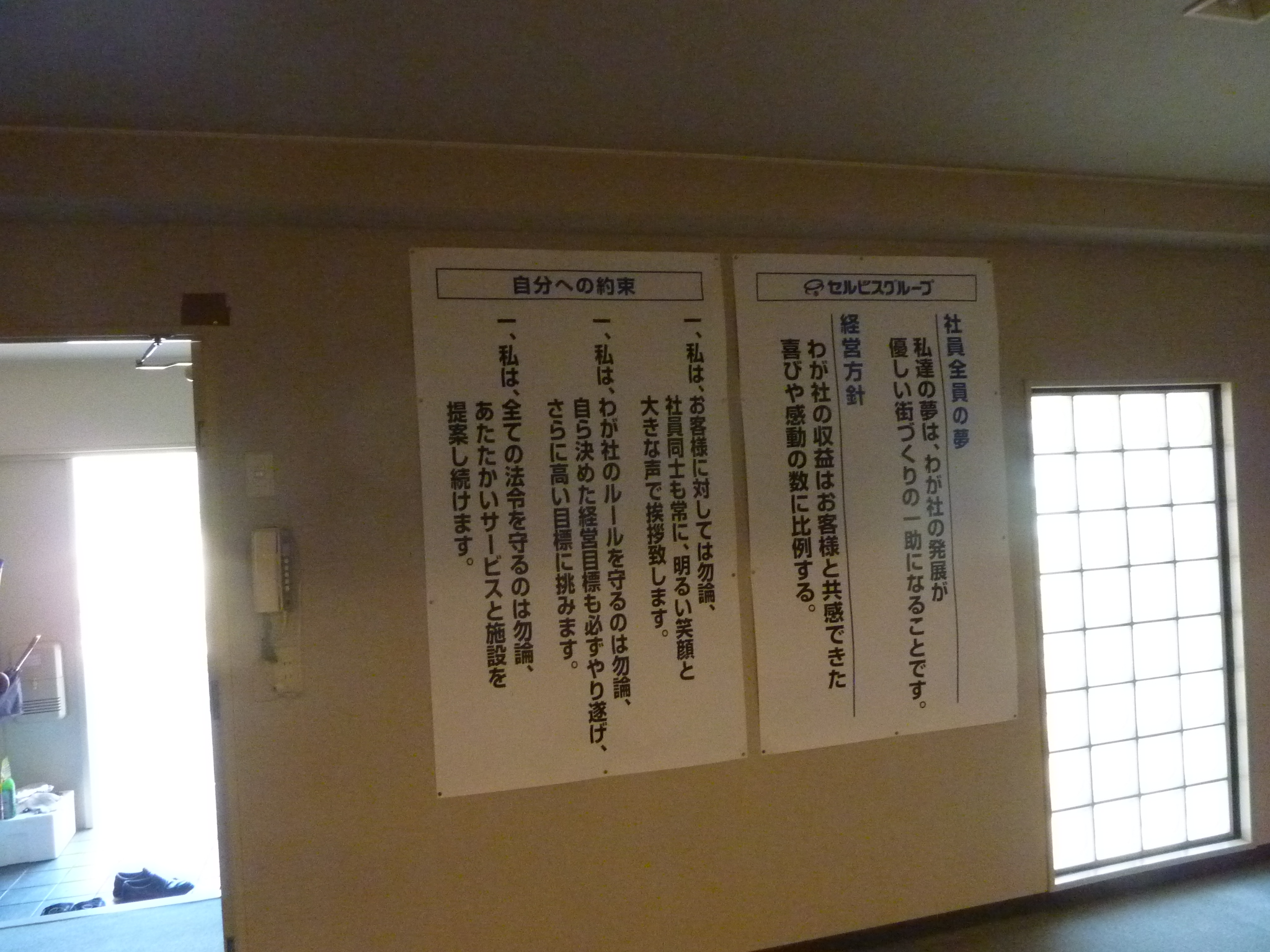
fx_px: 917
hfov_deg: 69.4
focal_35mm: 25
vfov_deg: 54.9
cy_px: 476
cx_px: 635
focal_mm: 4.1
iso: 800
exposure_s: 1/60
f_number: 3.3
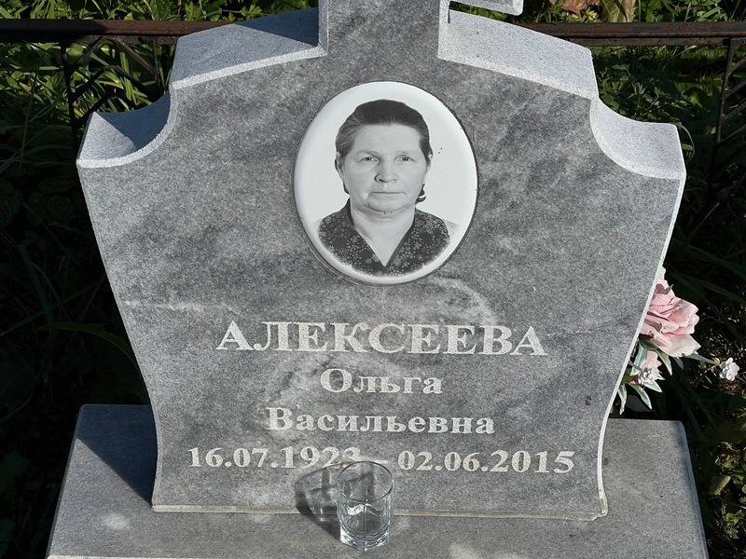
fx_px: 1659
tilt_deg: -37.6
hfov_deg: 25.3
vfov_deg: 19.1
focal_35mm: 77
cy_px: 280
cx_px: 373
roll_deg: -2.5
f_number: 2.8
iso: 32
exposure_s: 1/1876
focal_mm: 9
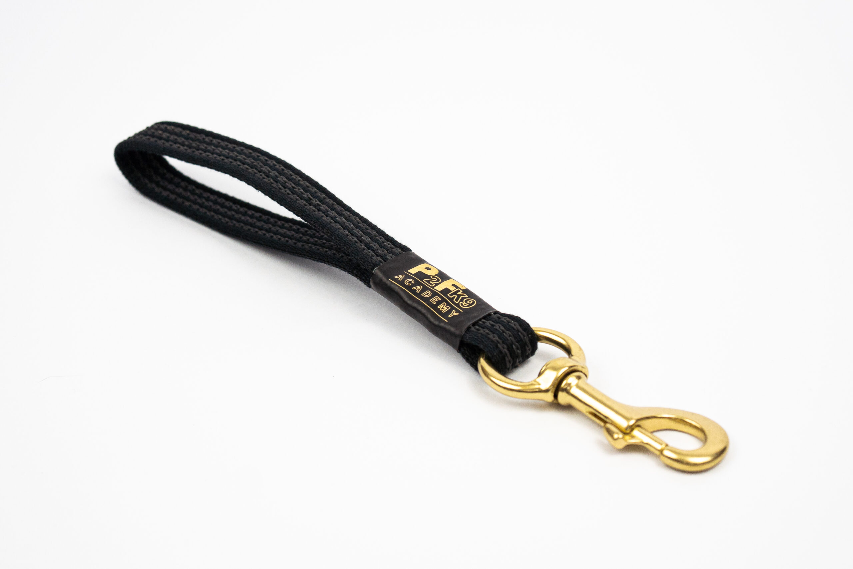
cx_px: 426
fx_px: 1587
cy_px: 284
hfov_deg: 30.1
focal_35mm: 67
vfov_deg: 20.3
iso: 500
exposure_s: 1/125
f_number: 4
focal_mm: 45
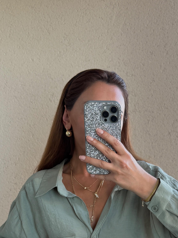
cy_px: 254
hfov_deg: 24.6
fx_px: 405
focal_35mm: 59
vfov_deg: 29.8
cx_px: 126
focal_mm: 6.76
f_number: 1.78
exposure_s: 1/172
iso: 64
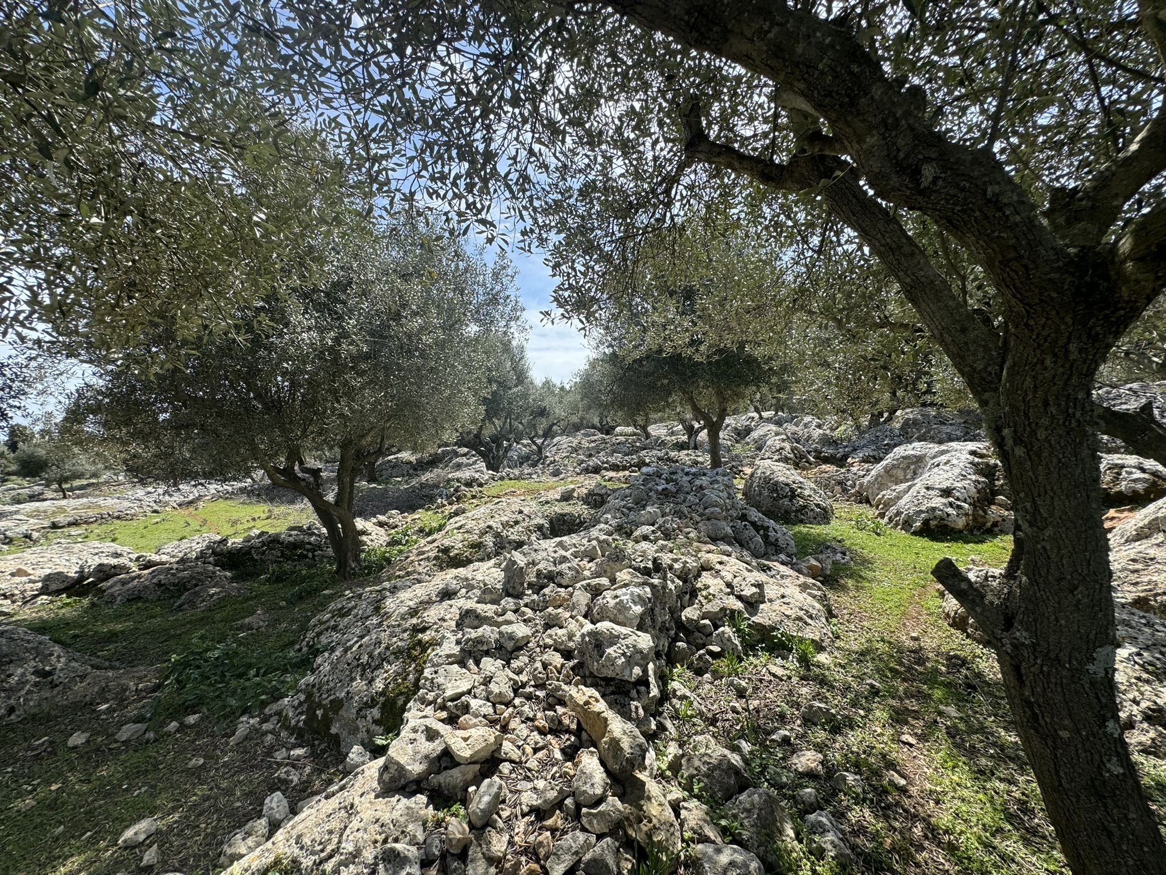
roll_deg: -1.1
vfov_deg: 85.7
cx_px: 583
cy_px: 438
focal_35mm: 14
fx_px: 472
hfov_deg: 102.1
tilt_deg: -2.8
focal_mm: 2.22
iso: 40
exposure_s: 1/944
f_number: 2.2
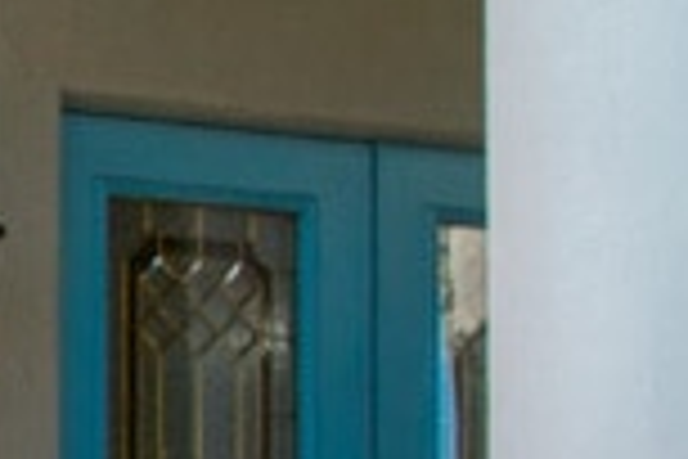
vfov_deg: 11.5
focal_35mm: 118
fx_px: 2255
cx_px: -949
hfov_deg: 13.2
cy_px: 464
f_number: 8
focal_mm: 10
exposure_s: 1/1000
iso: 400
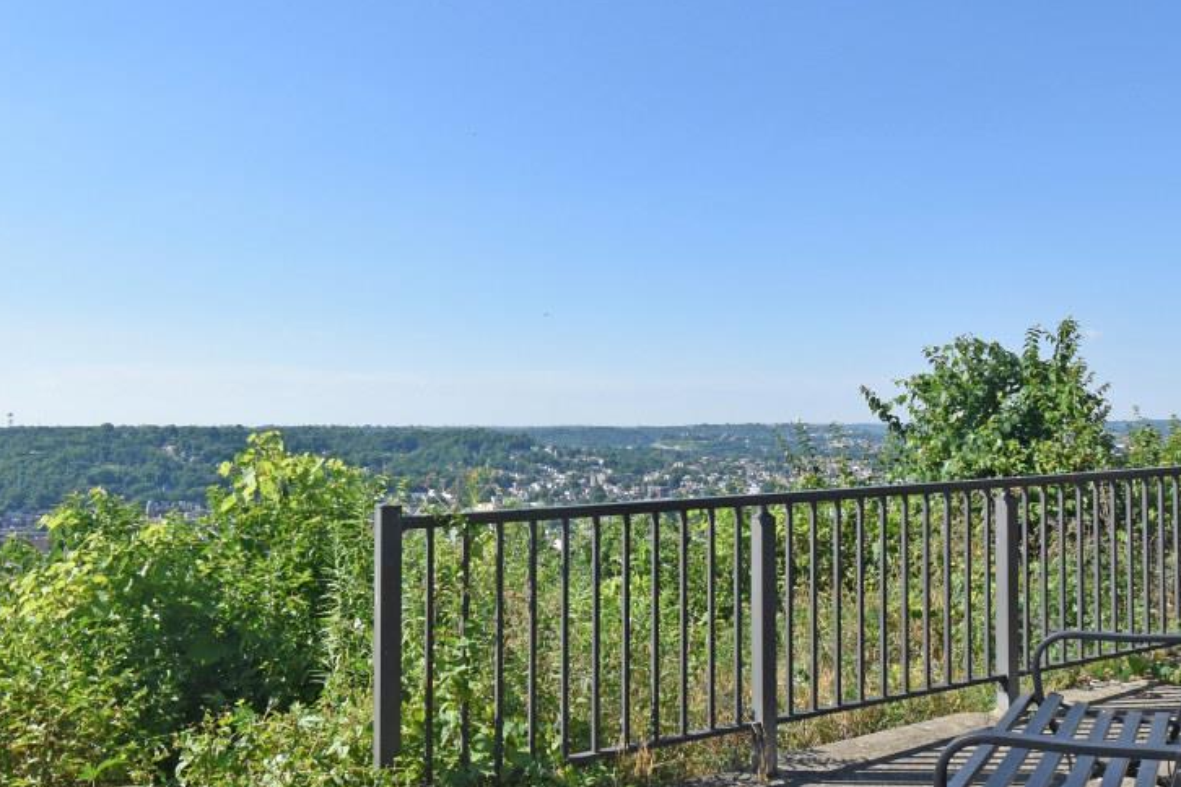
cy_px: 390
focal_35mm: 31
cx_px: 605
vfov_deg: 42.3
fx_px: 1017
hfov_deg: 60.3
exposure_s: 1/320
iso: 200
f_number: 9
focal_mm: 10
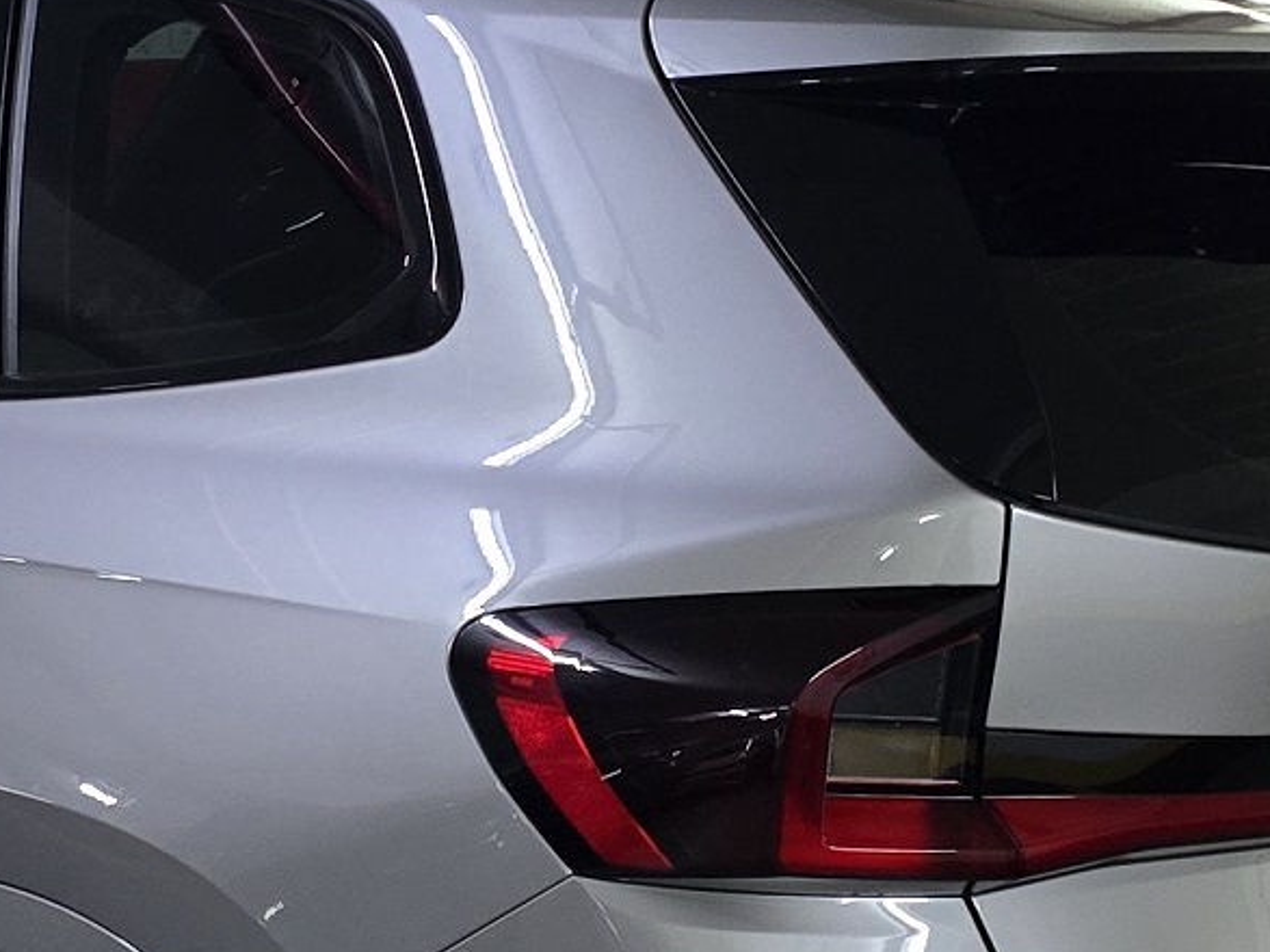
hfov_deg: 20.8
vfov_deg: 15.7
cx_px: 422
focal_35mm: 94
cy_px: 671
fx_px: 3448
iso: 800
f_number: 1.7
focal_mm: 6.3
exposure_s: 1/60
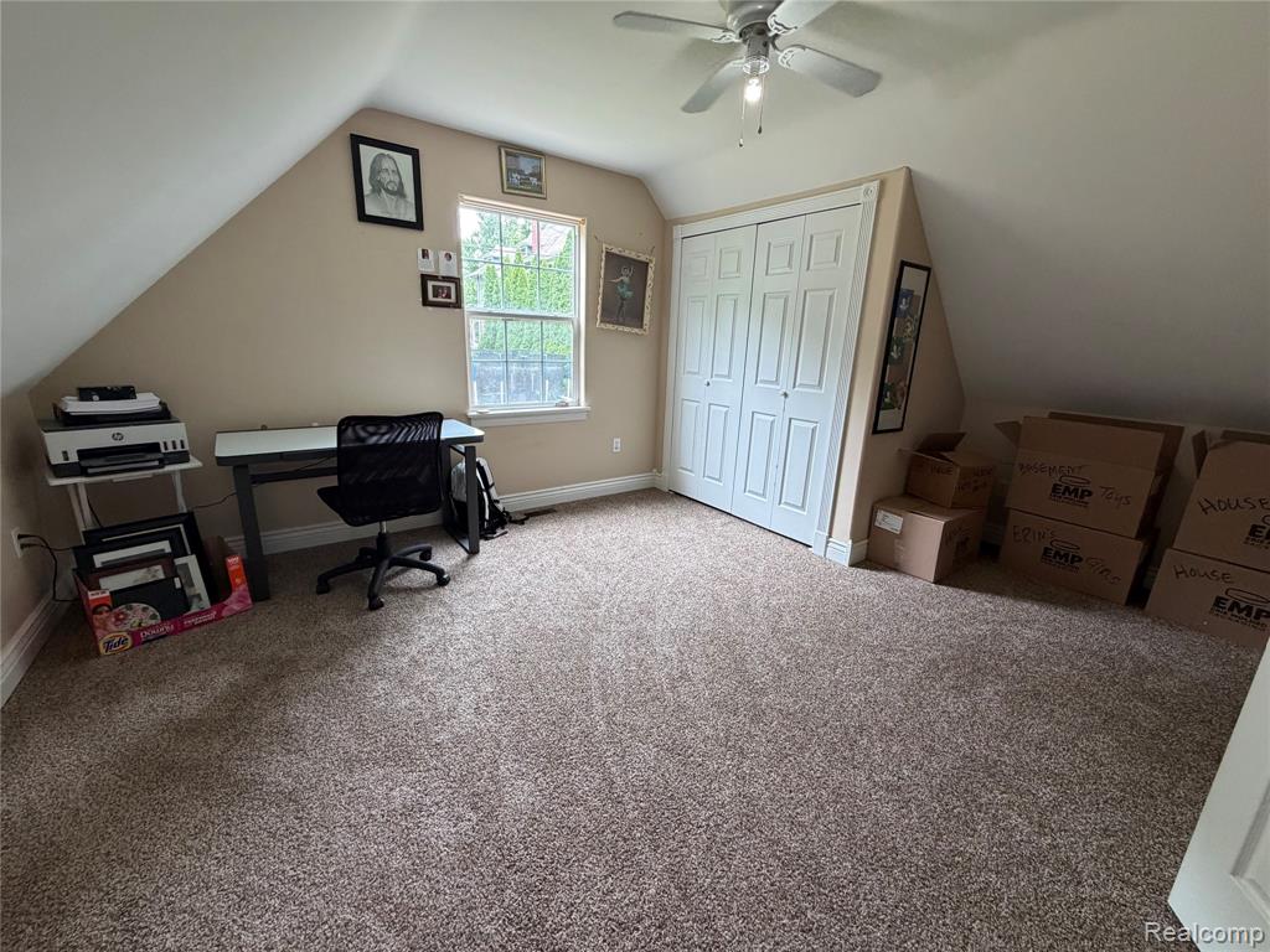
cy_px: 476
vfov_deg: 85.7
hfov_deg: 102.1
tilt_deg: -15.0
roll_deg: -2.1
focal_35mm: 14
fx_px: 514
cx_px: 635
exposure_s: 1/111
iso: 320
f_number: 2.2
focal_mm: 2.22
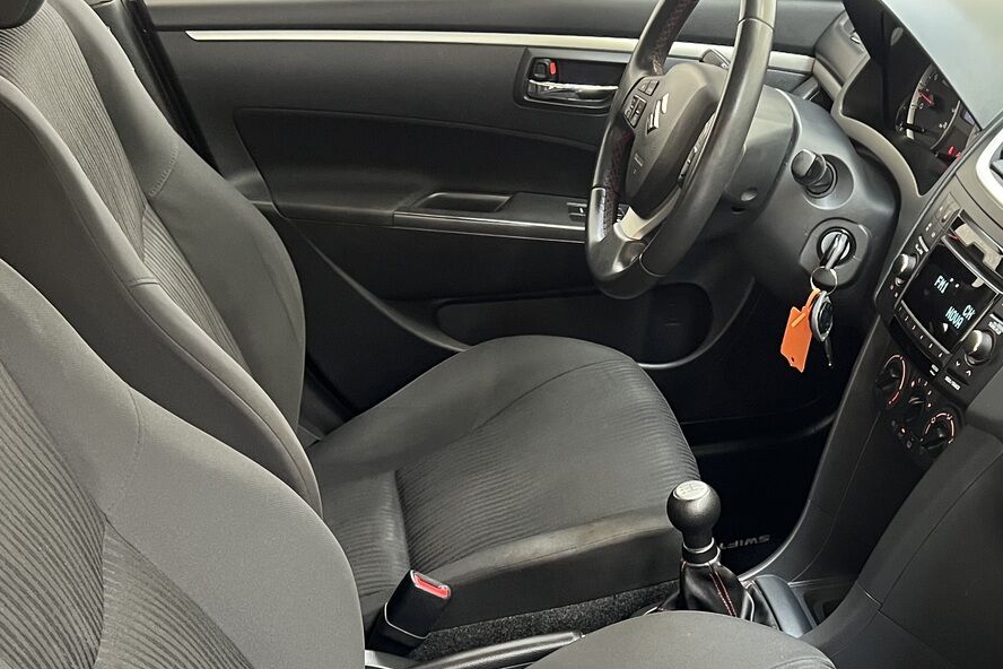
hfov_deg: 38.1
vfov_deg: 25.0
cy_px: 634
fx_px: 1449
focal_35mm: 52
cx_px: 592
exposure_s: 1/50
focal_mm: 5.7
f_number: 1.5
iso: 320
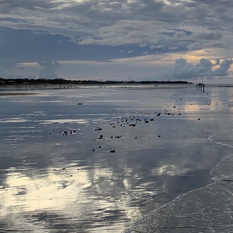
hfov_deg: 25.1
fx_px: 457
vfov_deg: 28.4
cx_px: 297
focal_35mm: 60
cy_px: 73
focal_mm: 4.25
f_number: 1.8
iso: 25
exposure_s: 1/257
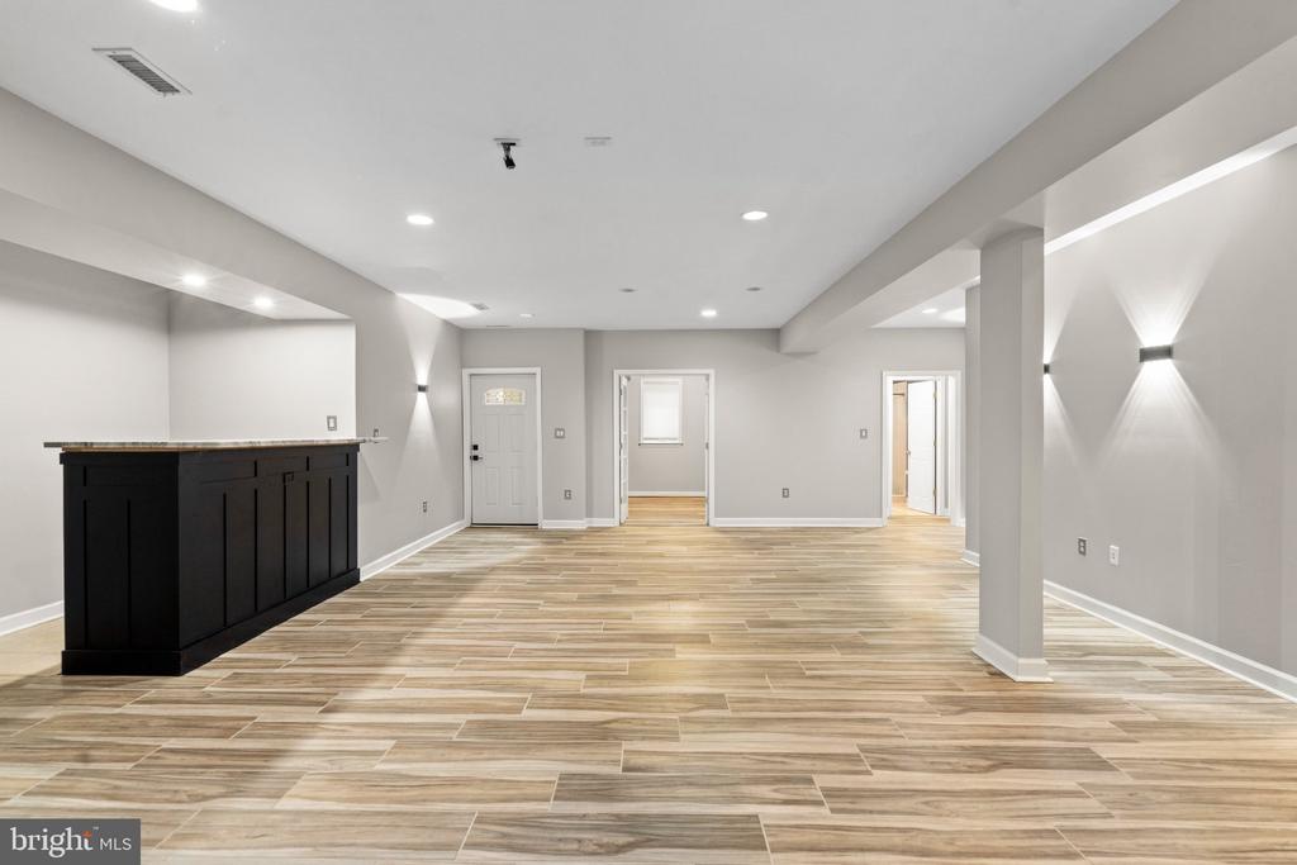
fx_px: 613
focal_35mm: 17
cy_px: 432
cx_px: 648
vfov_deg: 70.5
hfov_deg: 93.3
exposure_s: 1/50
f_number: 5.6
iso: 640
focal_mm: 17
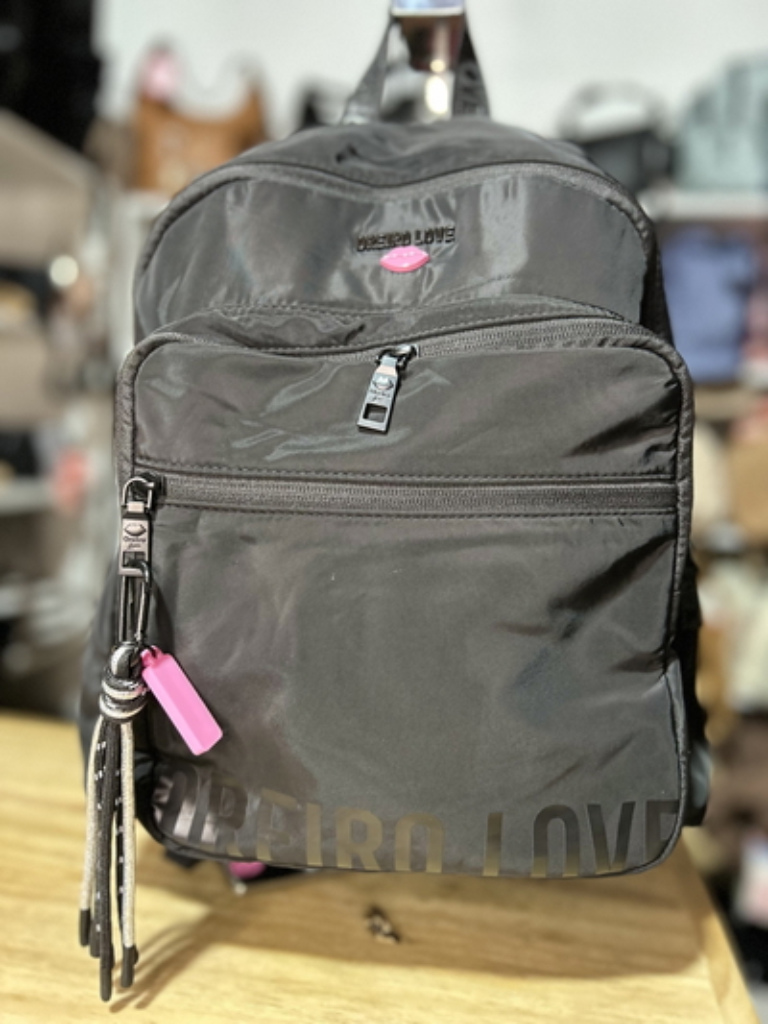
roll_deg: -4.1
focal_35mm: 26
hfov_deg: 53.1
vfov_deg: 67.3
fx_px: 769
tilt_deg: -5.0
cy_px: 512
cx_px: 384
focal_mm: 5.7
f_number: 1.5
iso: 500
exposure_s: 1/25
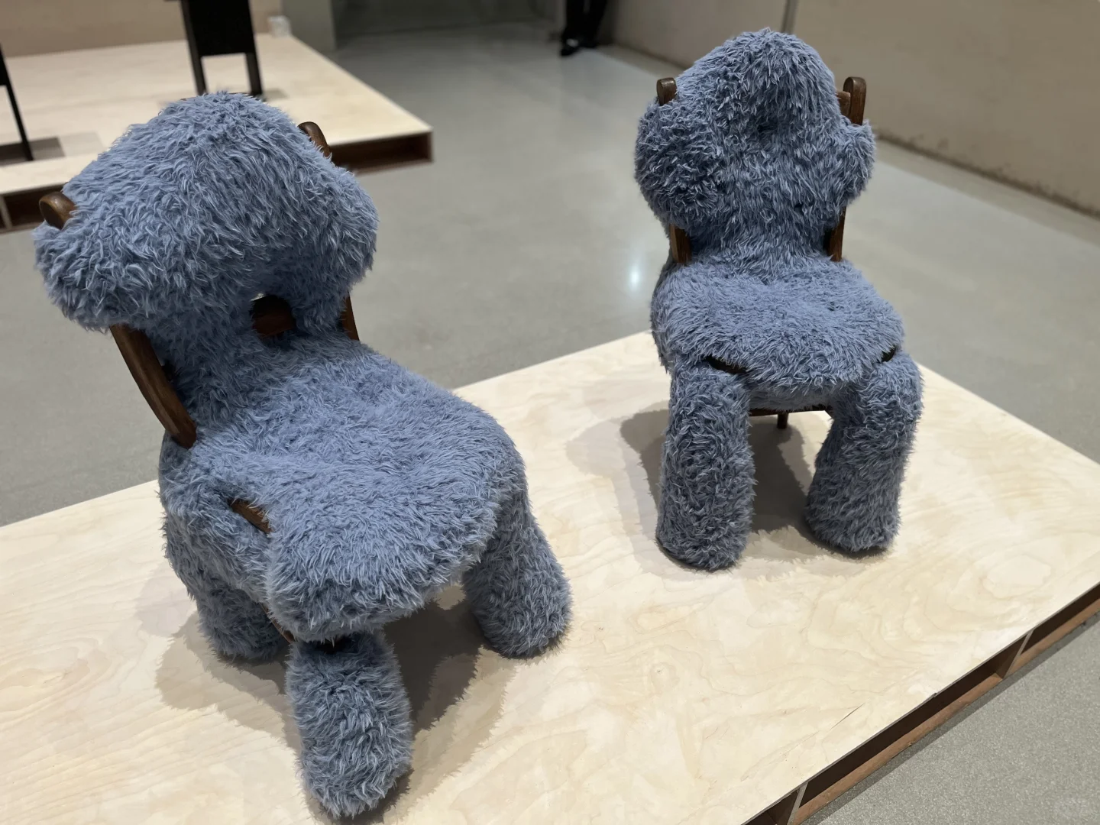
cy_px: 412
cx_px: 550
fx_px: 826
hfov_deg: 67.3
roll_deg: -3.5
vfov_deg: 53.1
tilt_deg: -34.4
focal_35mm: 26
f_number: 1.6
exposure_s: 1/50
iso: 100
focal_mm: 5.1
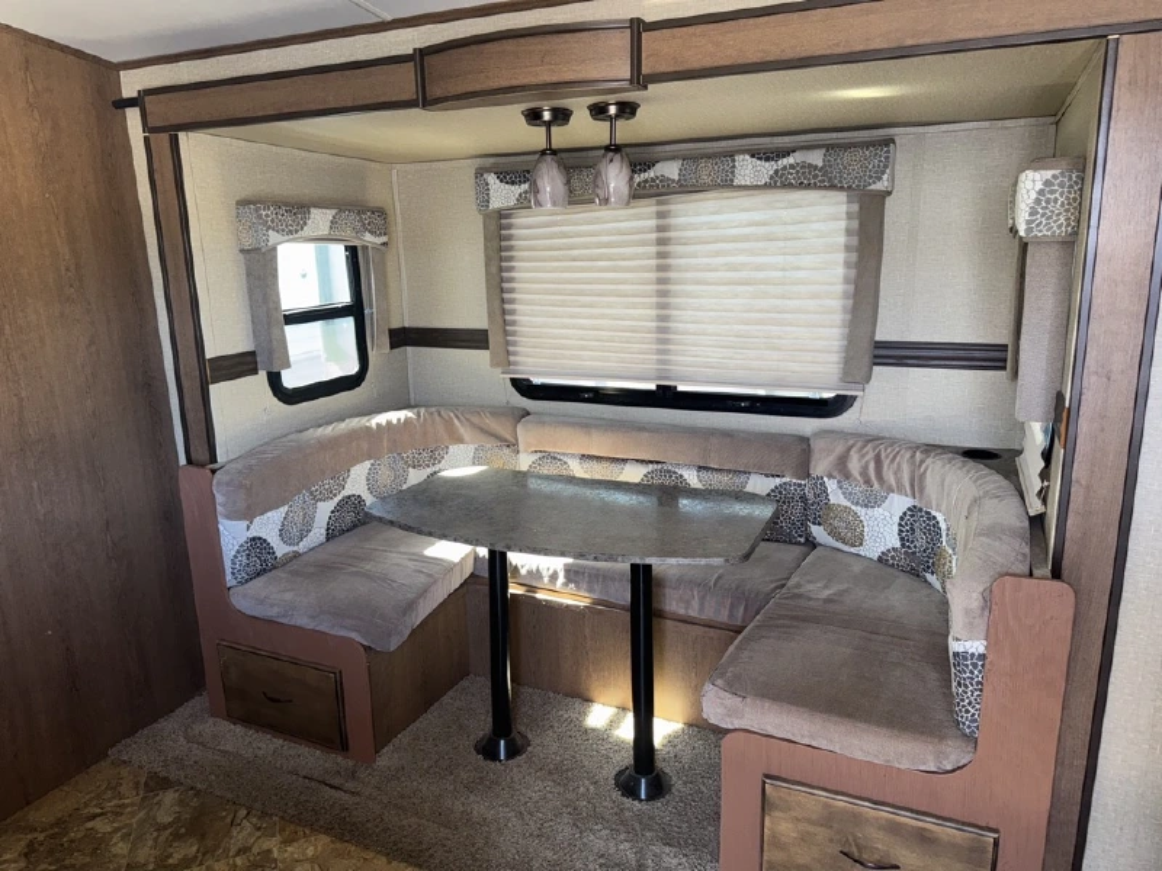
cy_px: 436
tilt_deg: -15.7
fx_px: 806
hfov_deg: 71.6
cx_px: 581
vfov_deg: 56.8
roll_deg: +2.4
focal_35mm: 24
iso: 80
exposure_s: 1/28
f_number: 1.78
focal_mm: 6.76
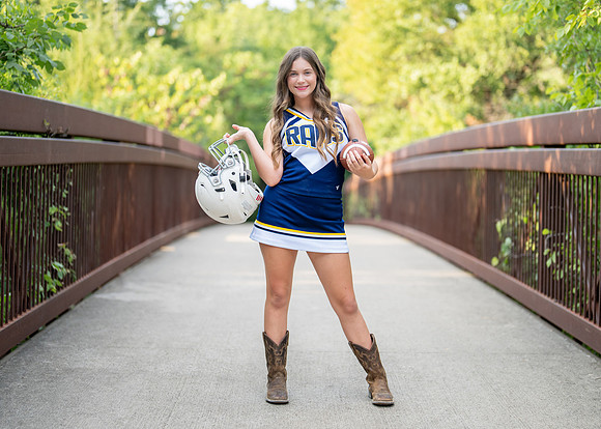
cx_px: 317
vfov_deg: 21.2
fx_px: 1143
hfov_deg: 29.4
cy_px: 204
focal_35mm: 67
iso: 125
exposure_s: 1/640
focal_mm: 50
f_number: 1.2
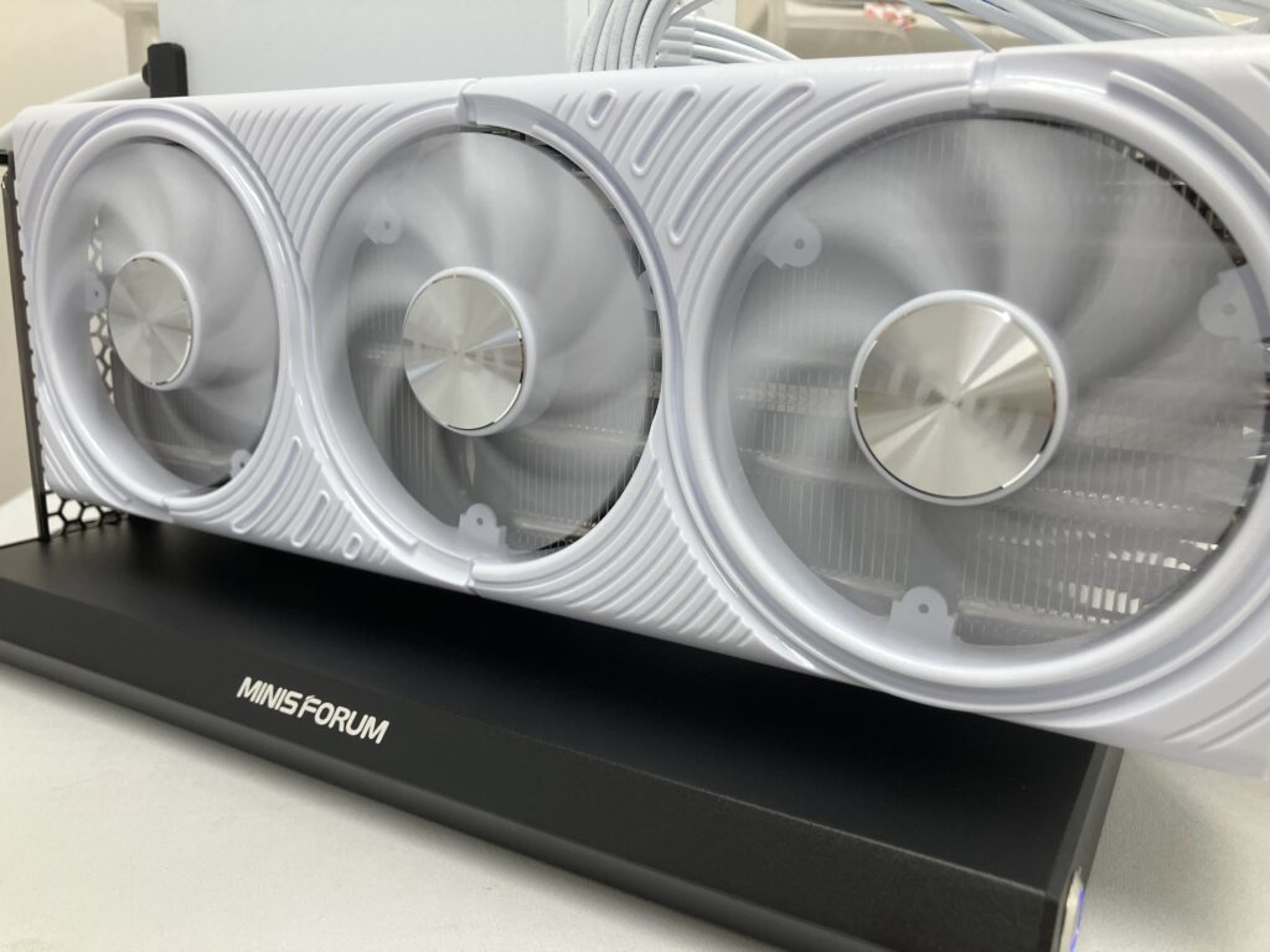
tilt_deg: -15.0
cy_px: 476
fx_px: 1027
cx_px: 635
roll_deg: -1.1
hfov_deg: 63.4
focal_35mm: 28
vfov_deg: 49.7
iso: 64
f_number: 1.8
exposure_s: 1/100
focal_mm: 3.99
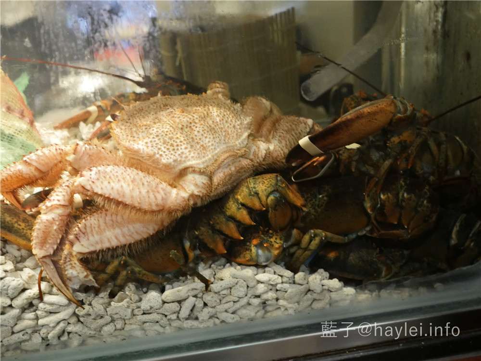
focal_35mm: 40
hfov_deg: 46.8
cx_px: 240
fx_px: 556
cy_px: 180
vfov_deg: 36.0
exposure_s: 1/60
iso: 2500
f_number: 2.5
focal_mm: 20
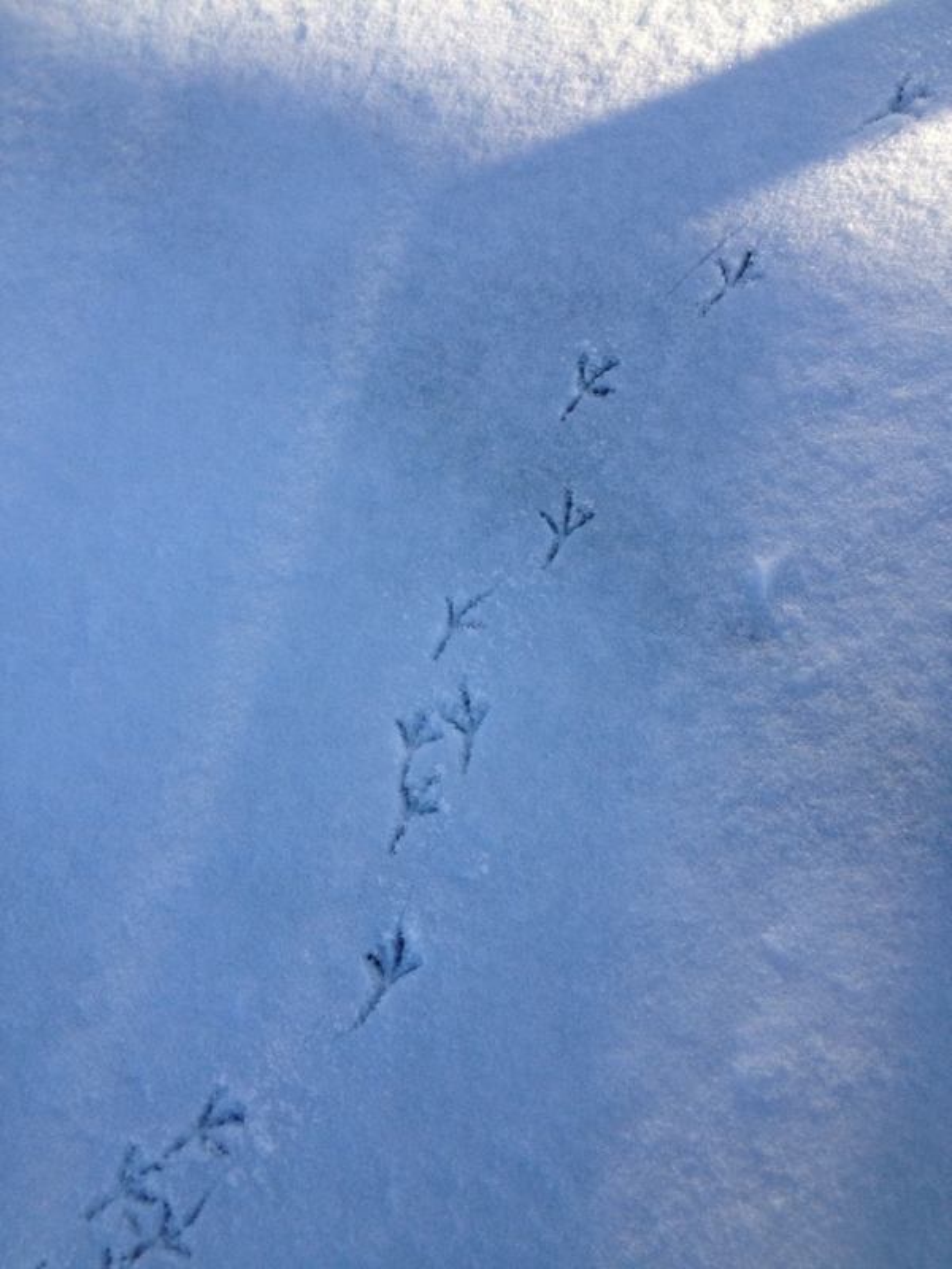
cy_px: 634
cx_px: 476
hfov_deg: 40.7
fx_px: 1283
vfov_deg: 52.6
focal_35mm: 35
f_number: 2.4
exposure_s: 1/635
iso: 50
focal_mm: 4.28
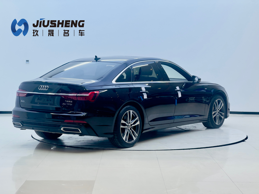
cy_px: 97
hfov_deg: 25.3
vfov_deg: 19.1
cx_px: 130
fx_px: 576
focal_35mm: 77
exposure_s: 1/120
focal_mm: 9
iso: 32
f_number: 2.8
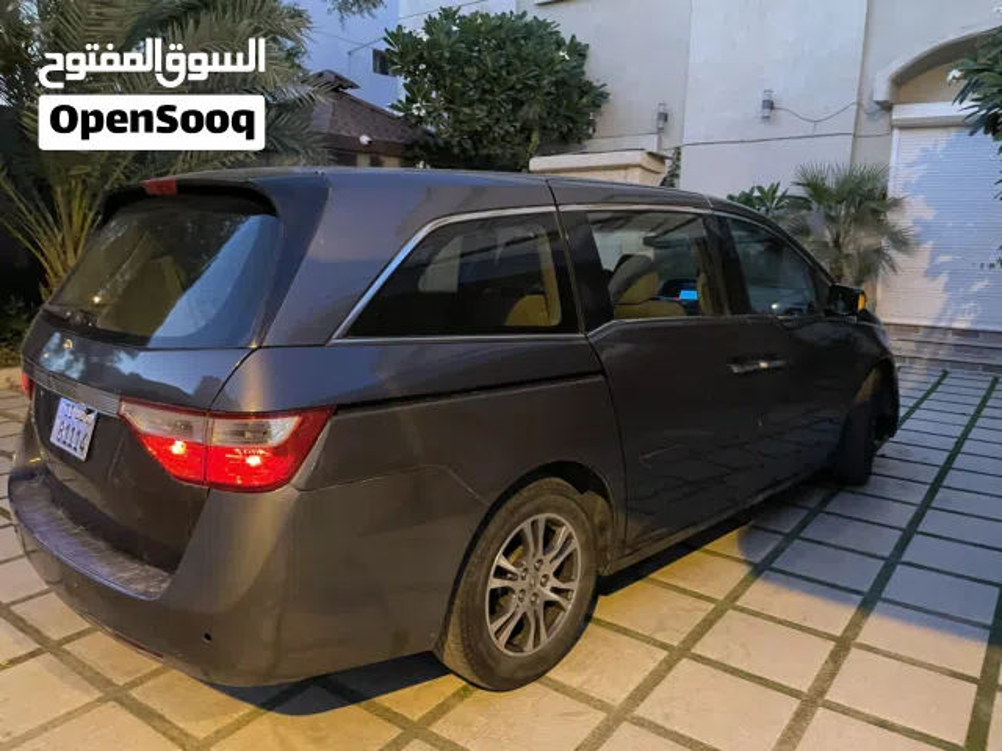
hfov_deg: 67.3
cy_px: 376
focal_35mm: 26
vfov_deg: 53.1
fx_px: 753
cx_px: 501
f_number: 1.6
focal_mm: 4.2
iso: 800
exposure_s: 1/25
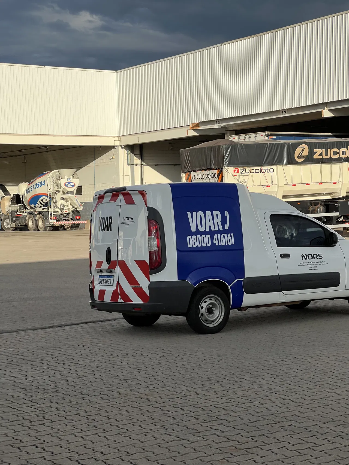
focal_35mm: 77
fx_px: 1035
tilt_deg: +1.0
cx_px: 174
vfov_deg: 25.3
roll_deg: +1.9
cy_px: 232
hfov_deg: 19.1
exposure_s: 1/791
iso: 32
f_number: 2.8
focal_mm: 9
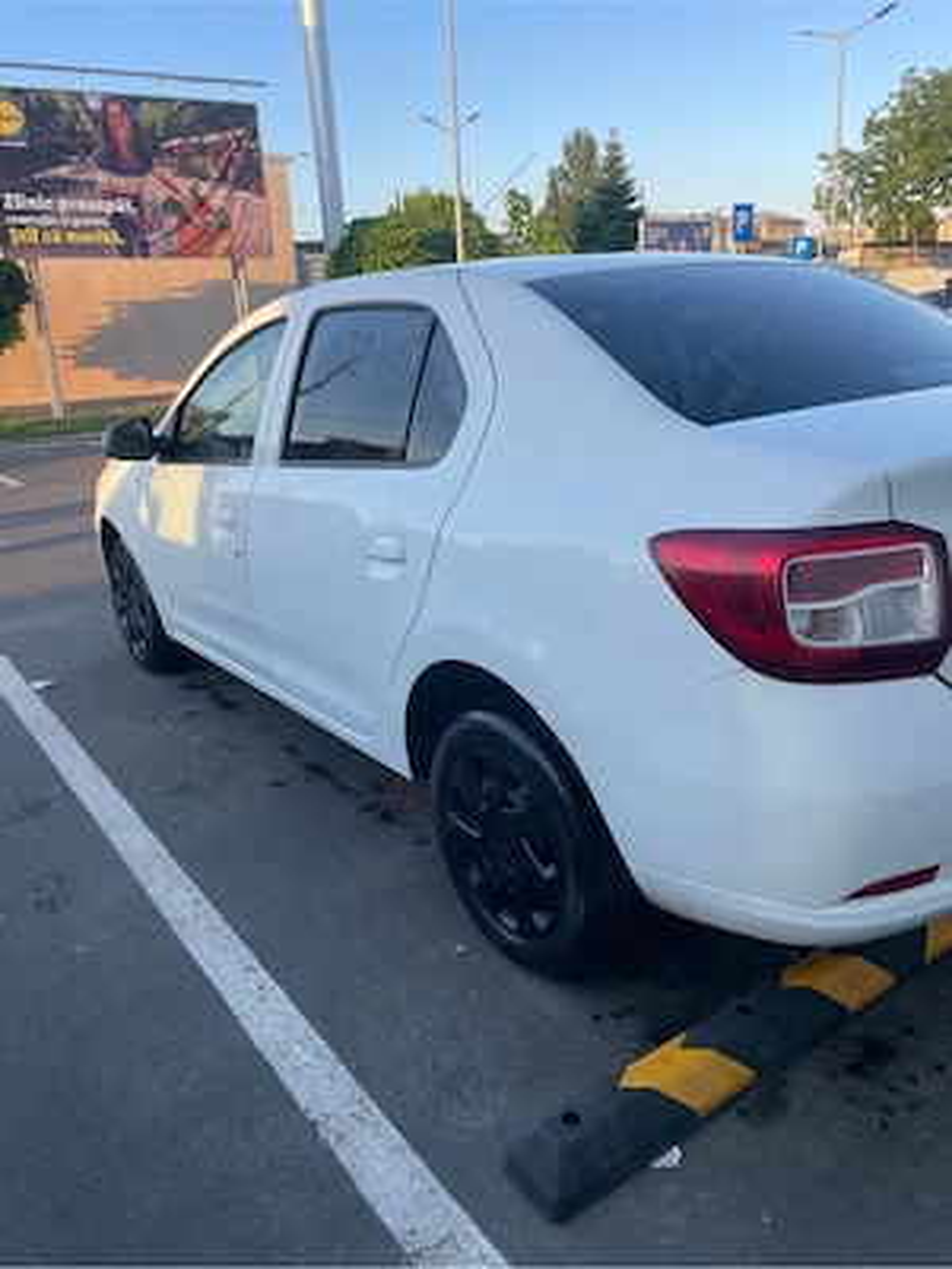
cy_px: 634
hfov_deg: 53.1
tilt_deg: -17.7
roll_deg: +5.2
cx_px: 476
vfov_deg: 67.3
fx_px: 953
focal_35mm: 26
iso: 32
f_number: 1.6
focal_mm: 4.2
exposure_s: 1/445
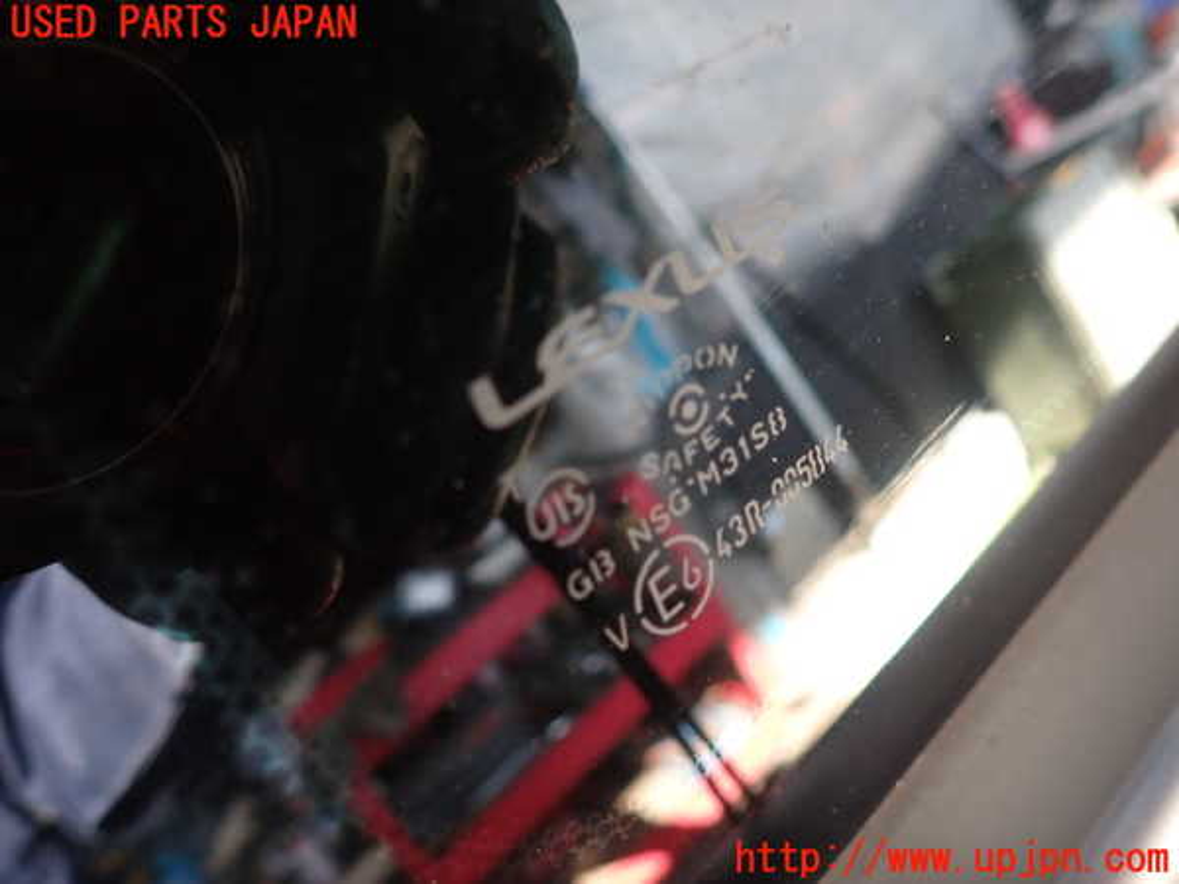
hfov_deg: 69.4
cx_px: 590
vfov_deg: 54.9
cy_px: 442
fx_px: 851
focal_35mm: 25
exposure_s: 1/60
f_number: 2
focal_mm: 4.5
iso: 200
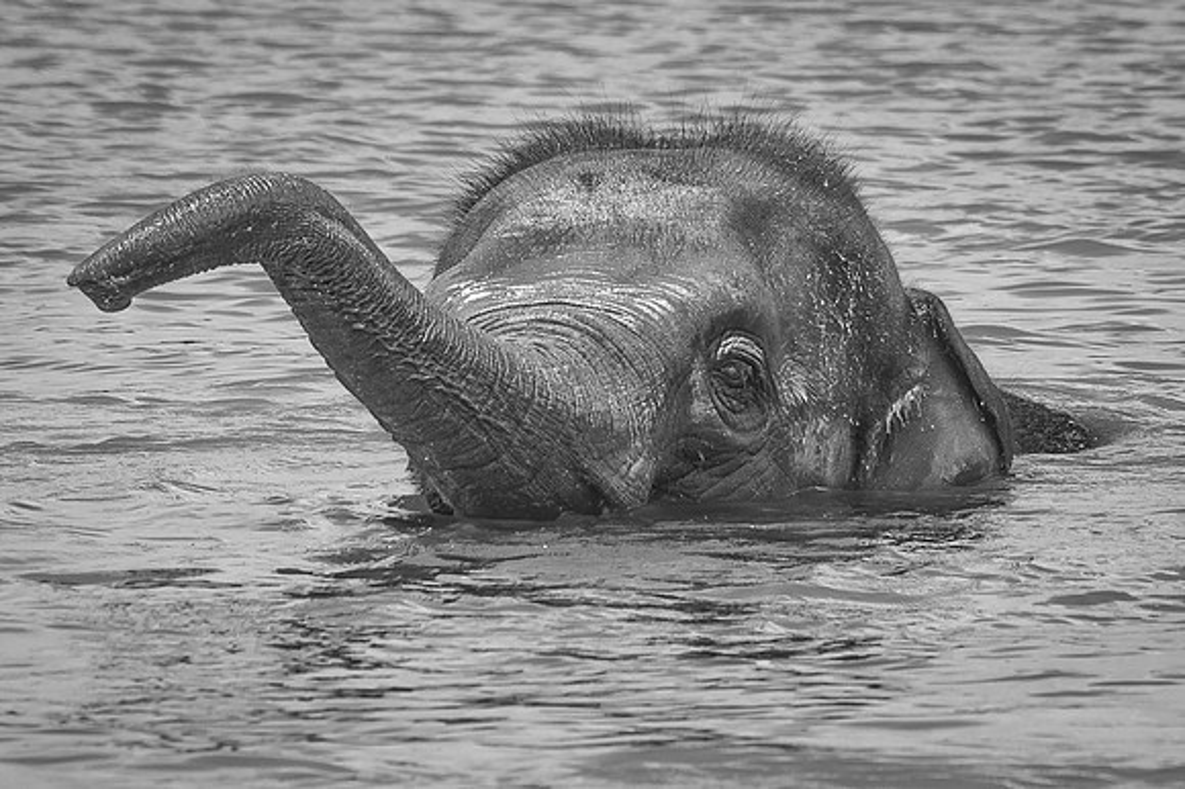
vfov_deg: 1.4
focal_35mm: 1000
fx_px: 32885
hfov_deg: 2.1
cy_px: 267
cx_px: 633
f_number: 7.1
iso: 400
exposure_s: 1/1000
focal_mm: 360
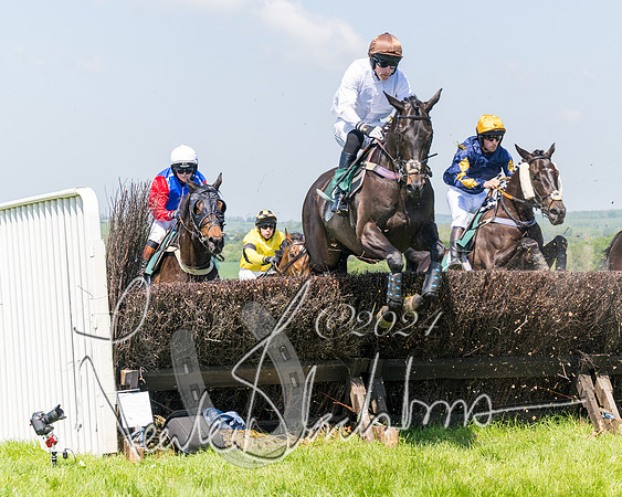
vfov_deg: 14.9
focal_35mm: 103
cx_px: 409
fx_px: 1902
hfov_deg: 18.5
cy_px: 233
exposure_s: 1/1250
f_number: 5
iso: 200
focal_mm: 70
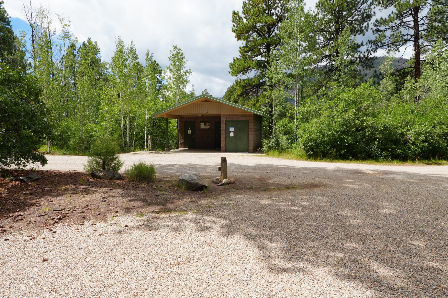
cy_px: 149
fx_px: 280
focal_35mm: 22
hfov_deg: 77.3
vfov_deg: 56.1
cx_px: 224
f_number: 9
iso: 100
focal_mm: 15
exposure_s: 1/125
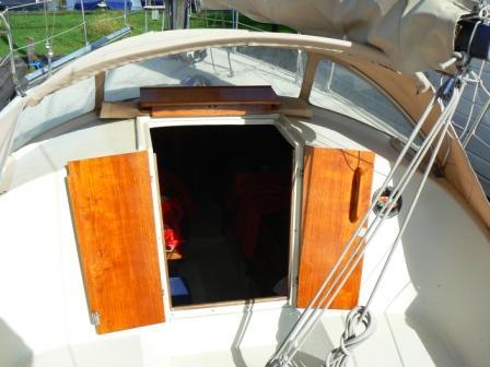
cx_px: 245
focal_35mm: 36
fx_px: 510
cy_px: 184
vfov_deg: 39.7
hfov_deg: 51.4
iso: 80
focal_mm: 6
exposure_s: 1/500
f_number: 5.6
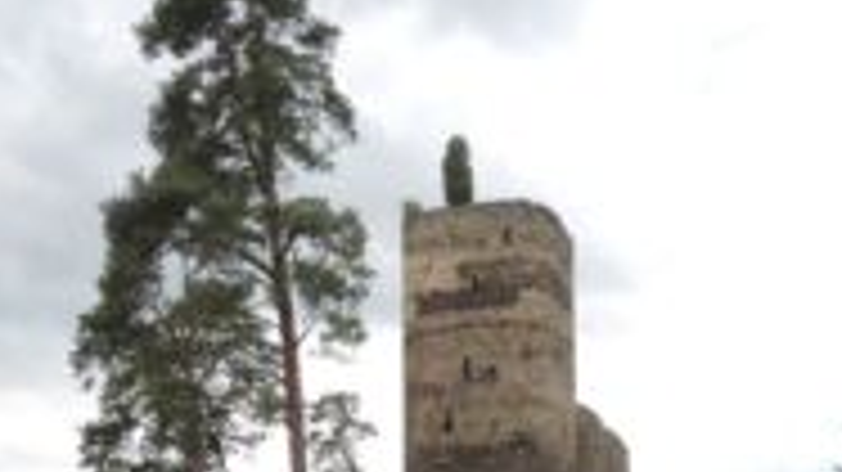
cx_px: 455
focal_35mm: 49
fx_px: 1094
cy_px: 542
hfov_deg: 42.1
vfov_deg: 22.7
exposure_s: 1/640
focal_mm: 4.3
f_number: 2.8
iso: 100
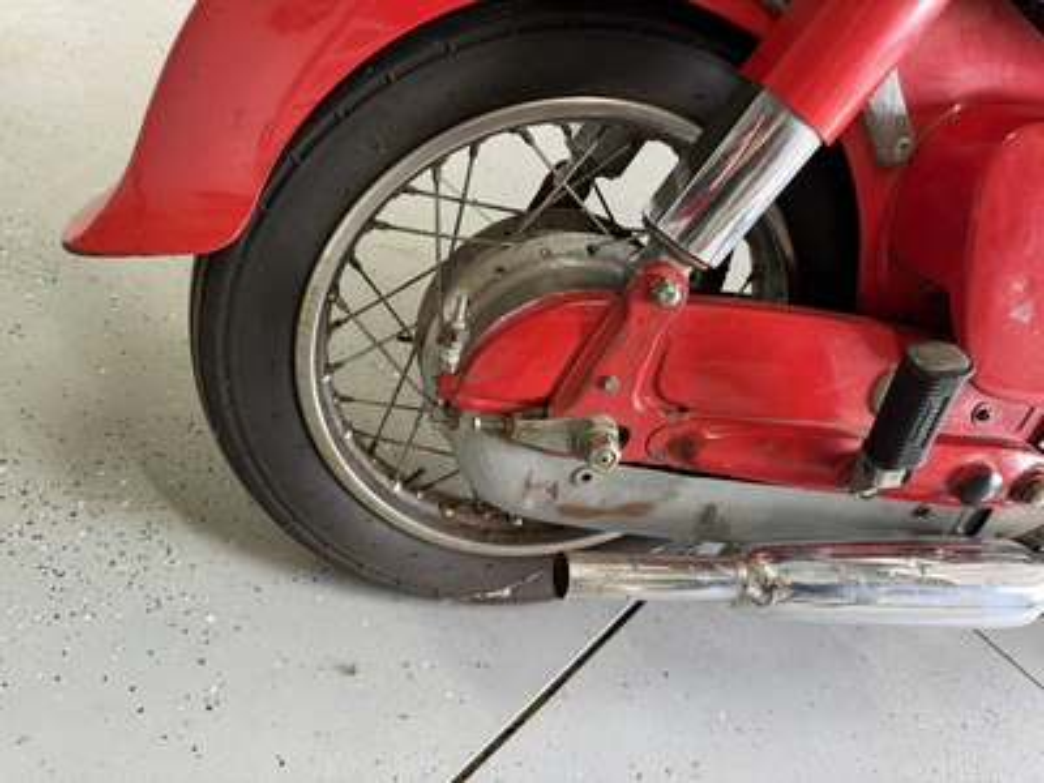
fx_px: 724
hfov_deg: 71.6
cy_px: 392
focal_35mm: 24
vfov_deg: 56.8
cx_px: 522
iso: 160
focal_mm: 6.76
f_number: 1.78
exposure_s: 1/60
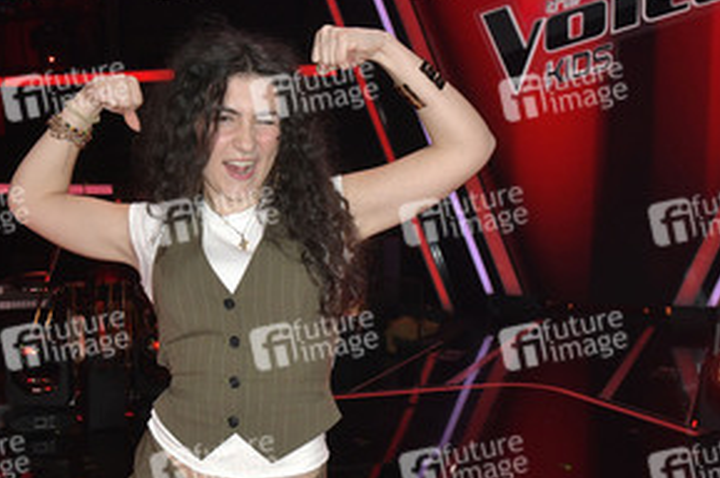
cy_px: 279
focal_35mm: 50
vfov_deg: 26.9
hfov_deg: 39.2
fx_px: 999
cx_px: 248
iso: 2500
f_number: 7.1
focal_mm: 32
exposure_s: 1/200
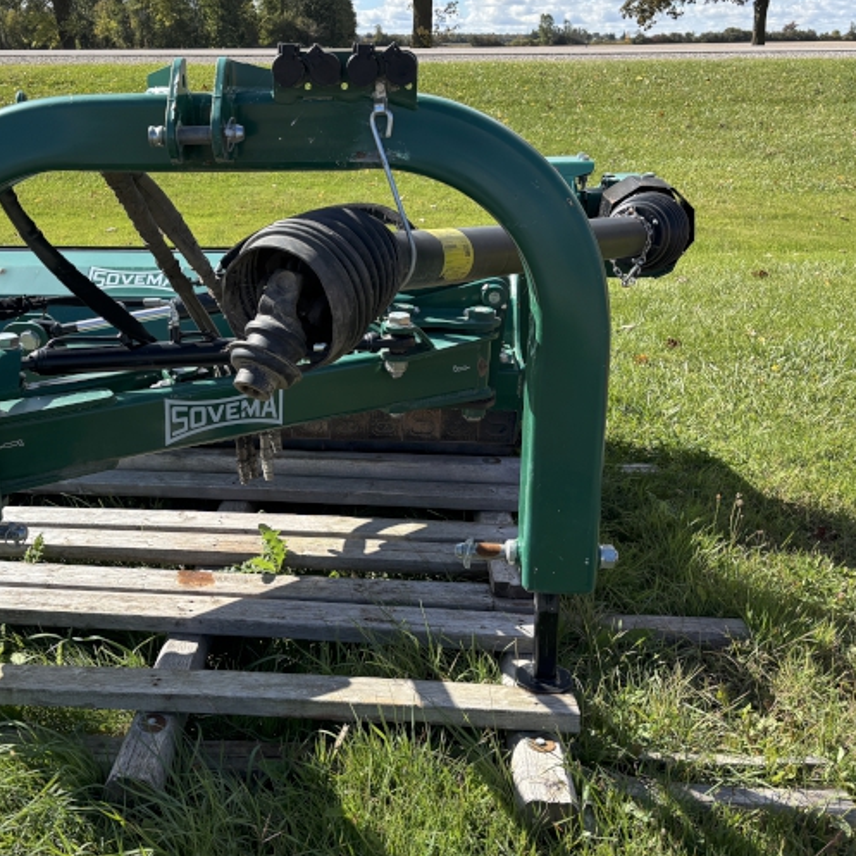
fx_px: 1035
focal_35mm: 37
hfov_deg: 44.2
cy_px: 393
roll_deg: -0.5
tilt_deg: -18.9
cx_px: 277
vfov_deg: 44.9
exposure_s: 1/1499
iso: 50
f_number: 1.6
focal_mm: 5.96
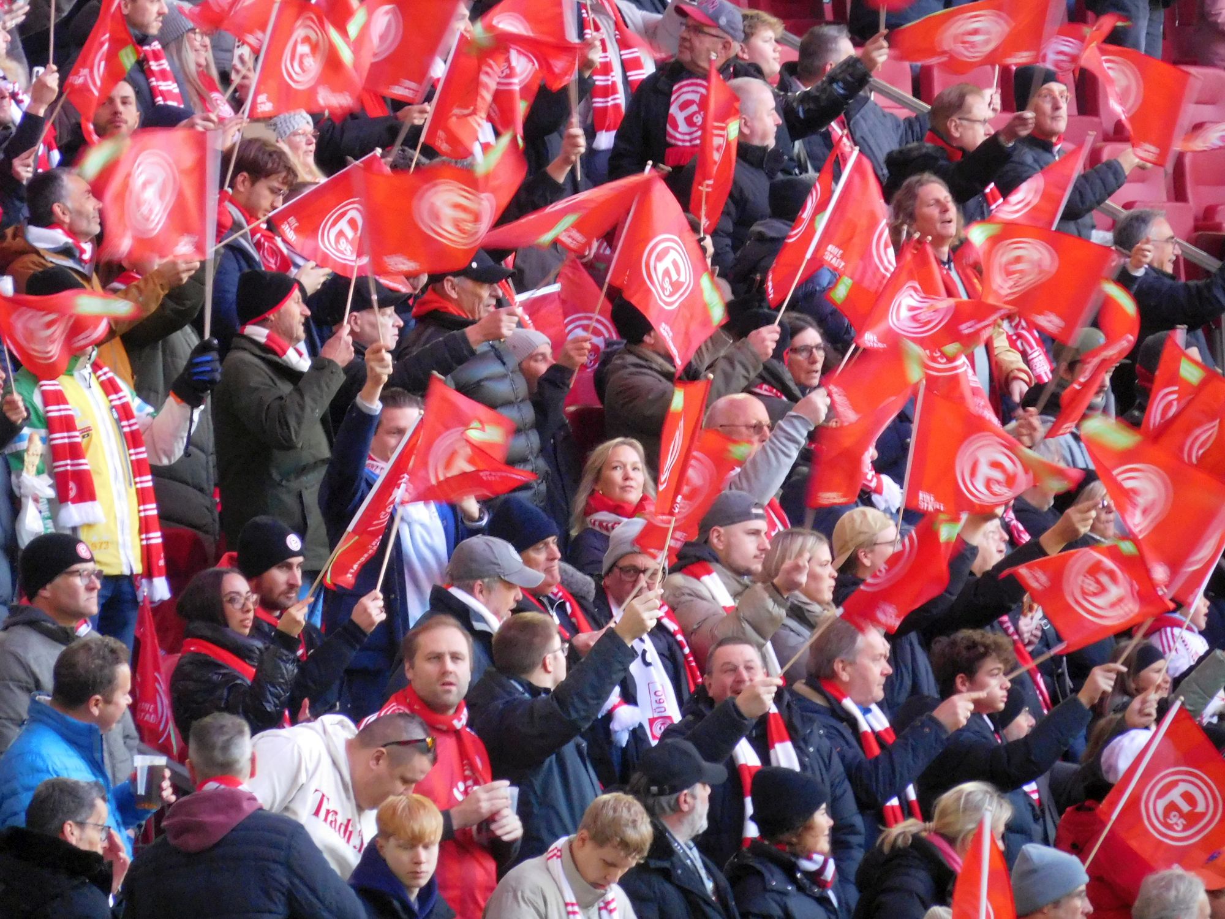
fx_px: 12386
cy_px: 460
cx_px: 612
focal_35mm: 350
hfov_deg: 5.7
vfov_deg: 4.2
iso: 800
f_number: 6
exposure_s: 1/50
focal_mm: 62.4
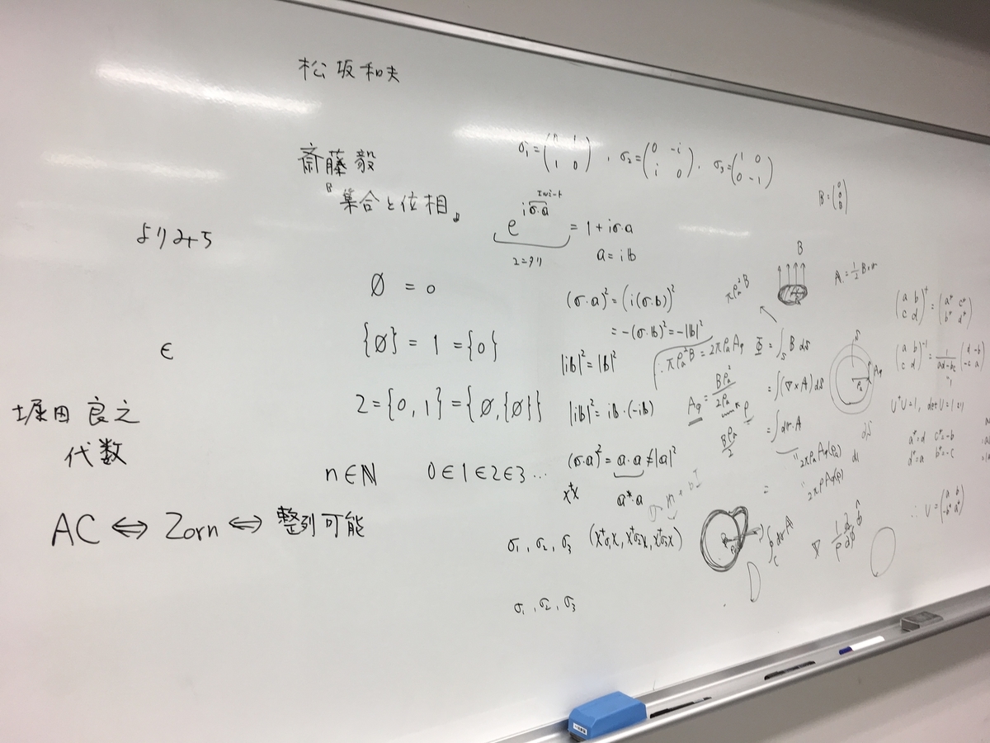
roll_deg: +0.2
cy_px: 372
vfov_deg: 48.2
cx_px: 495
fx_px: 829
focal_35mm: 29
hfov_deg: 61.7
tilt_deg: -2.3
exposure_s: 1/100
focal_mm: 4.15
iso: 40
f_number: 2.2
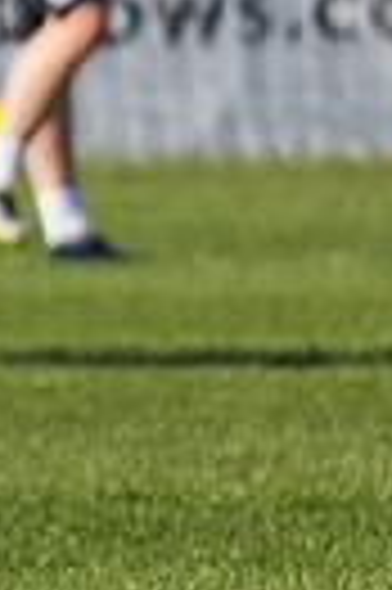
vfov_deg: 1.1
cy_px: -85
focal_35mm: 1838
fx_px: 30098
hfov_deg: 0.7
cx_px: -1327
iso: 200
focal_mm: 200
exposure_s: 1/2000
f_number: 4
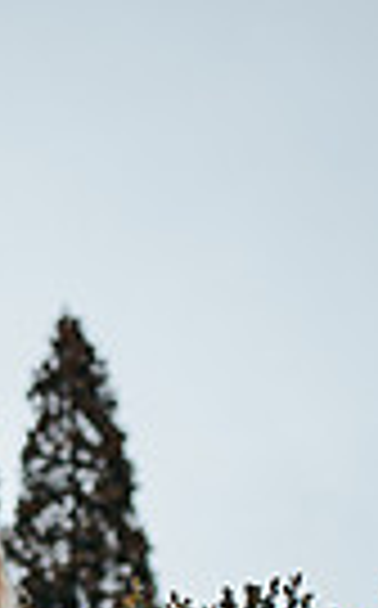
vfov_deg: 16.8
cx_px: -68
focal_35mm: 119
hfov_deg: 10.8
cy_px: 716
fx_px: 1968
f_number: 1.8
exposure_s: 1/800
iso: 160
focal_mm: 35
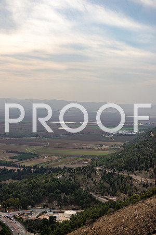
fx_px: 403
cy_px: 118
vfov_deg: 32.4
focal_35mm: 62
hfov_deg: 21.9
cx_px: 78
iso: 100
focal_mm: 62
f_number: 3.5
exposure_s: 1/800
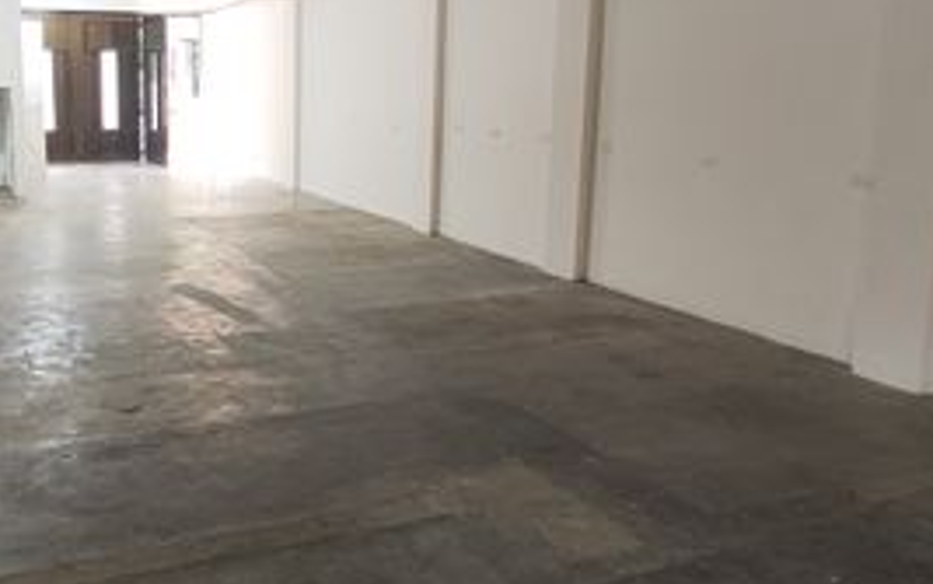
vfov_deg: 34.4
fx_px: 941
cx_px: 314
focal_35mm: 37
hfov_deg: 51.8
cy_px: 245
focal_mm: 2.16
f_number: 2.2
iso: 563
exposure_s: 1/24
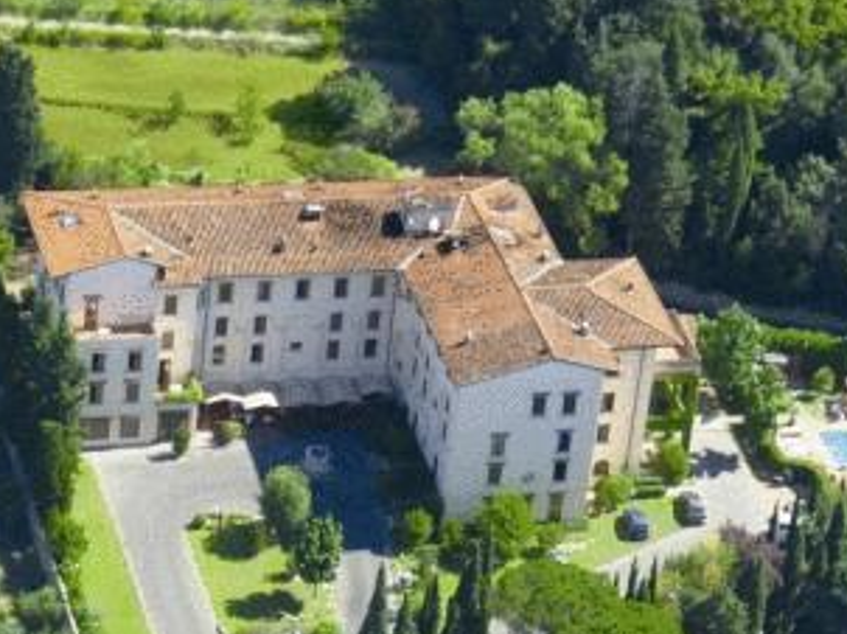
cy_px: 407
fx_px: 4792
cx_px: 438
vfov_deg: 7.6
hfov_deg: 10.1
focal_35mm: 196
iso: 50
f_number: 4.4
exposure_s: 1/215
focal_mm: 21.8
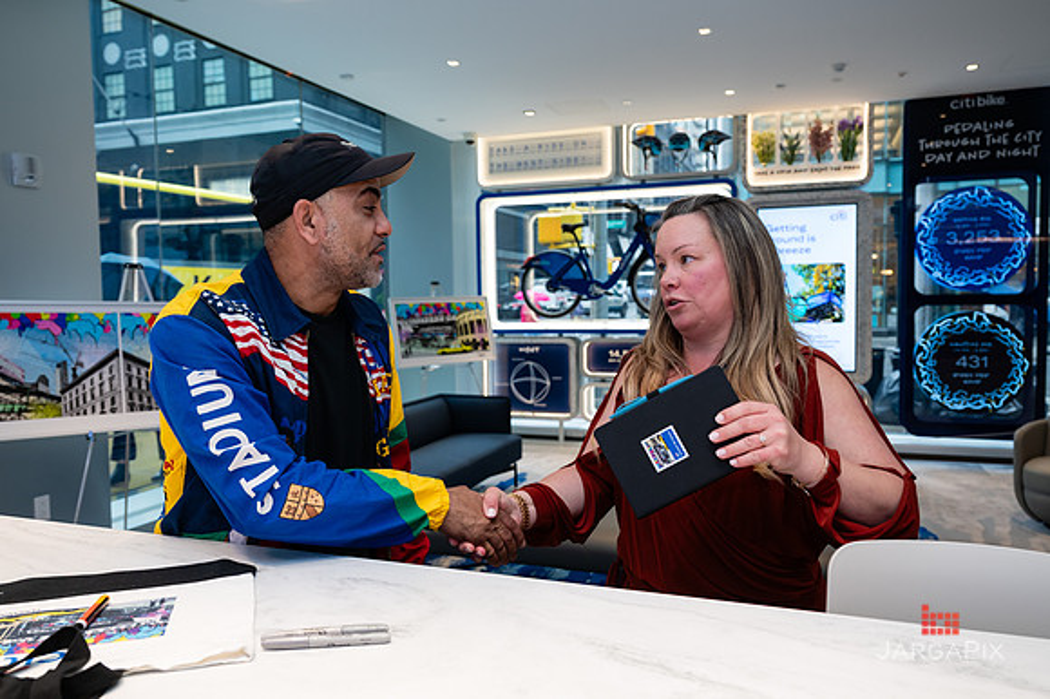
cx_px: 531
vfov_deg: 48.7
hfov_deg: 68.4
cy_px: 344
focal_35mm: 26
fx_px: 772
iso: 500
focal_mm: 24
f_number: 4
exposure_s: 1/160
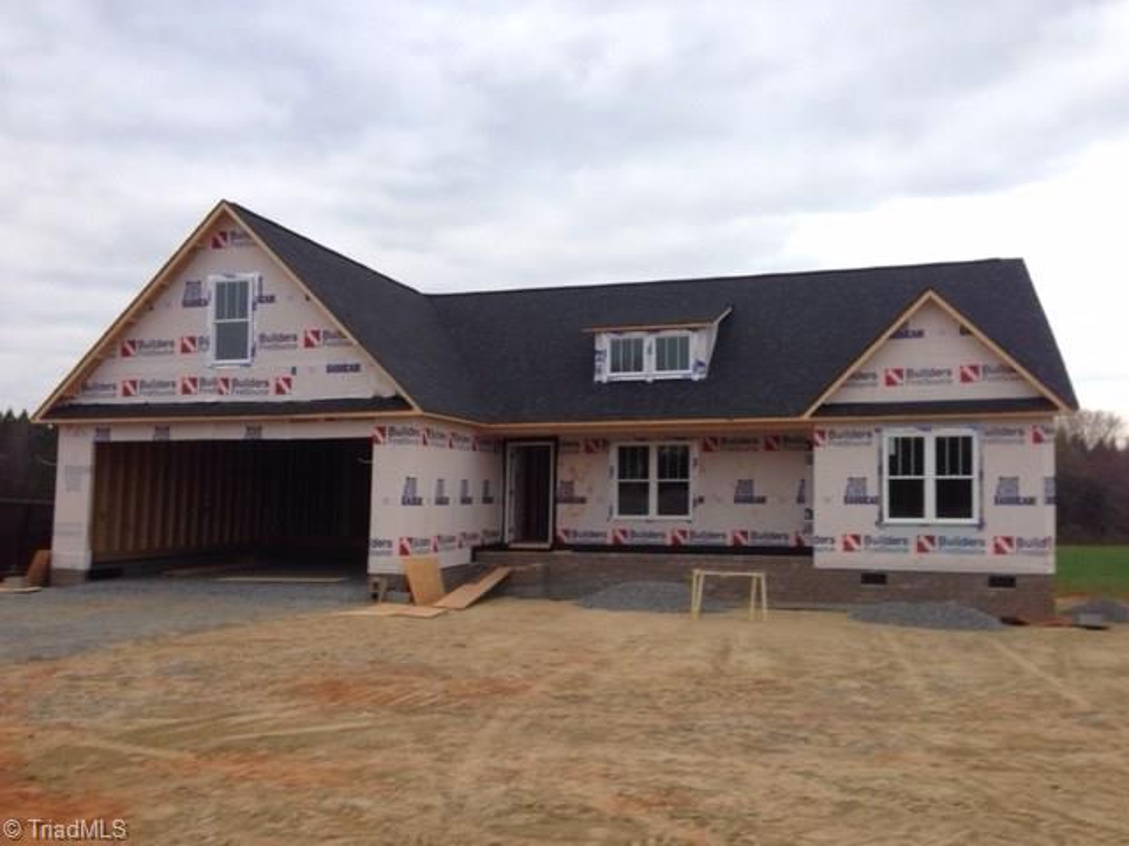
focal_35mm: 33
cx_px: 564
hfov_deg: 55.4
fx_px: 1076
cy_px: 423
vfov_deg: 42.9
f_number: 2.4
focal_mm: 4.12
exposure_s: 1/189
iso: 50
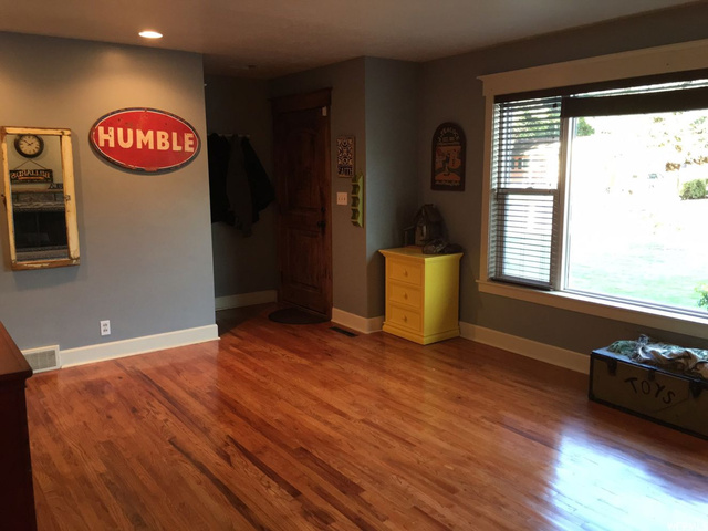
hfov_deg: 61.7
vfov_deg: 48.2
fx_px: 593
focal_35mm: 29
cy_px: 266
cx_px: 354
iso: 100
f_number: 2.2
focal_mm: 4.15
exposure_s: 1/30
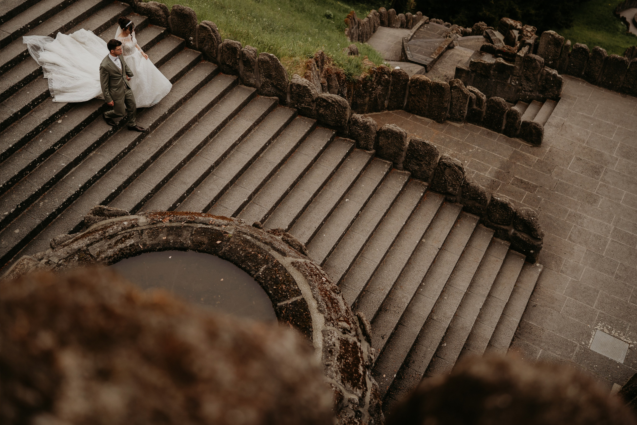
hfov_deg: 54.4
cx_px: 318
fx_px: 619
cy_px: 212
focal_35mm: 35
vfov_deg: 37.9
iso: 250
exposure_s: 1/2500
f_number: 1.6
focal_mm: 35
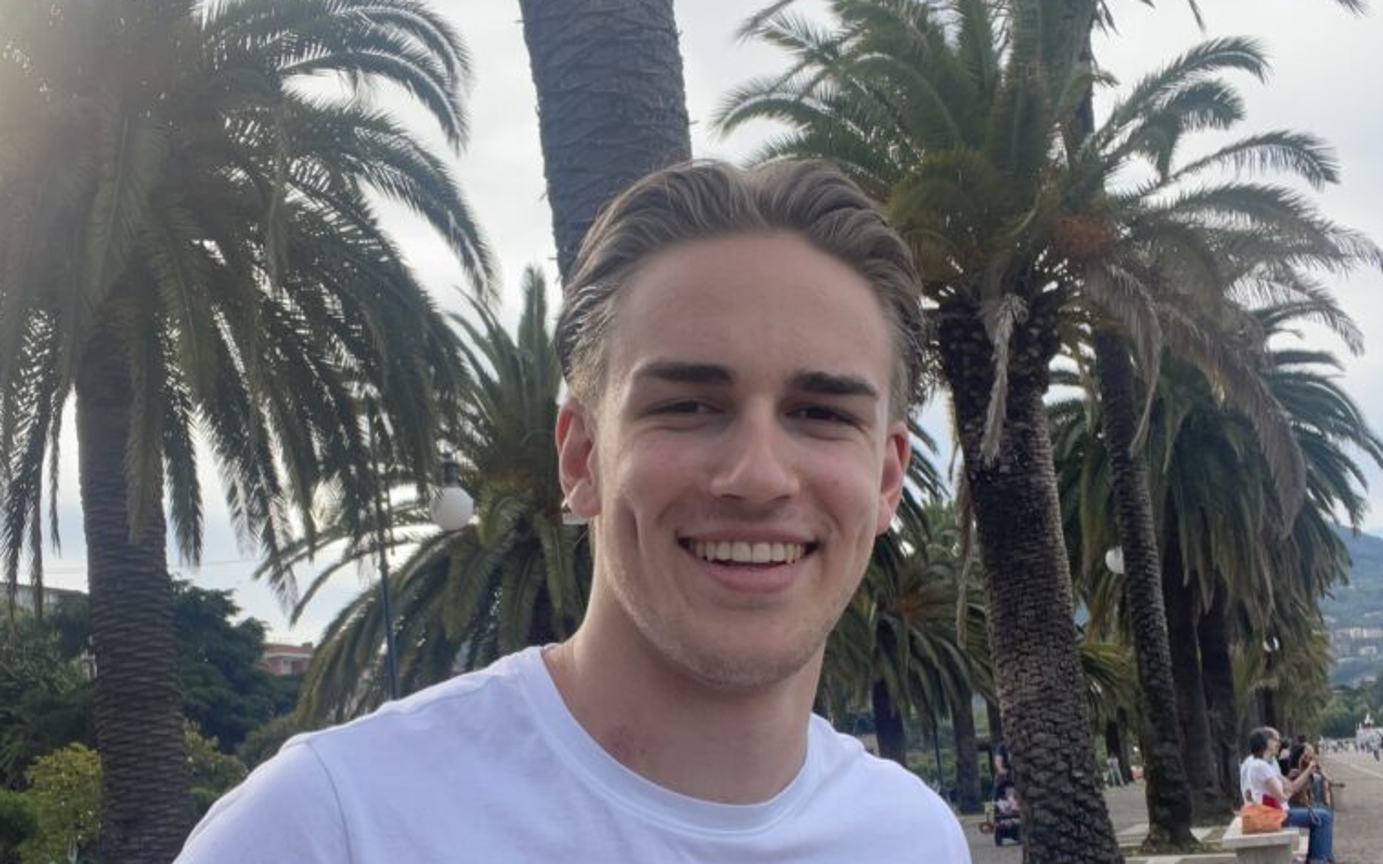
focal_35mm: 43
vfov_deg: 29.5
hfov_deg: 46.2
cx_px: 692
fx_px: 1621
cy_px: 617
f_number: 2.2
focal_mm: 2.71
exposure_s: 1/389
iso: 25
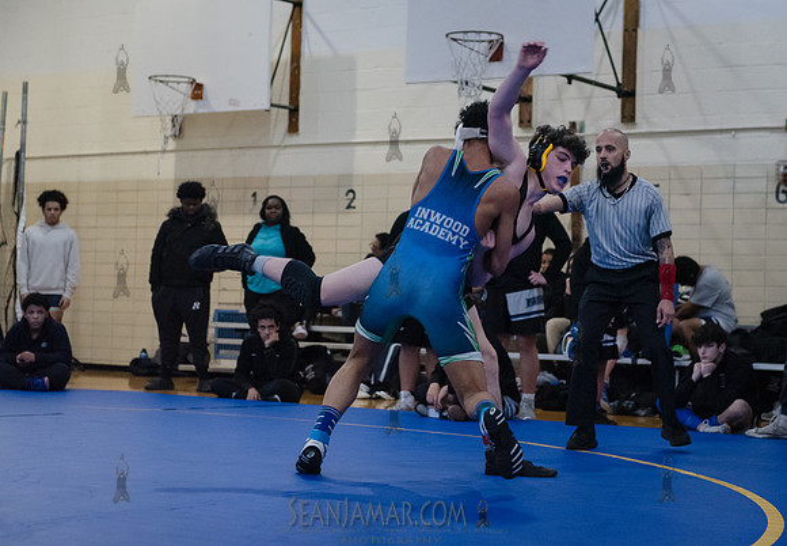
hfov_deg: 27.4
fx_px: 1615
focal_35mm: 73
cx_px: 398
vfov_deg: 19.2
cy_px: 253
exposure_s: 1/400
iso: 6400
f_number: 3.2
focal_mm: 66
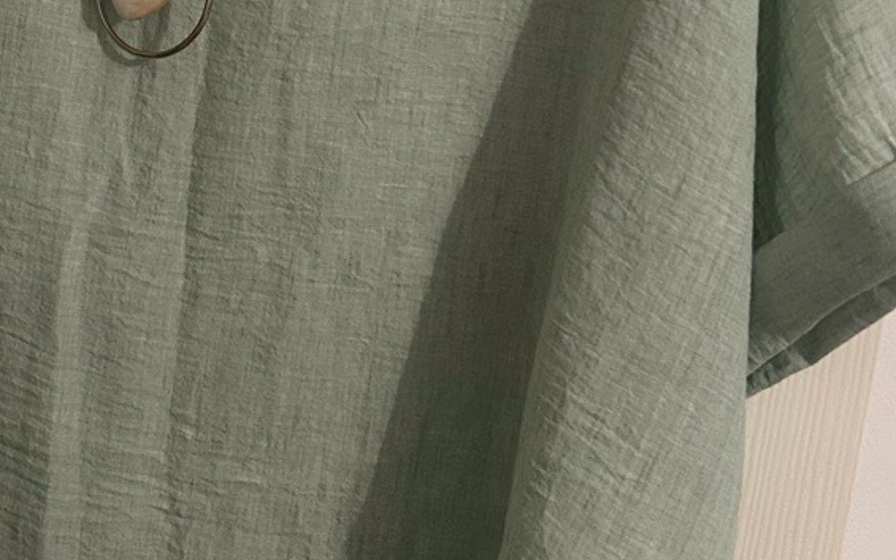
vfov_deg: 16.5
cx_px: 303
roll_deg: -9.0
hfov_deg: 26.3
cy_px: 32
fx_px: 1904
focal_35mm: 78
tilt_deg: -5.3
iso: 250
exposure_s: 1/50
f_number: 1.5
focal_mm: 5.7
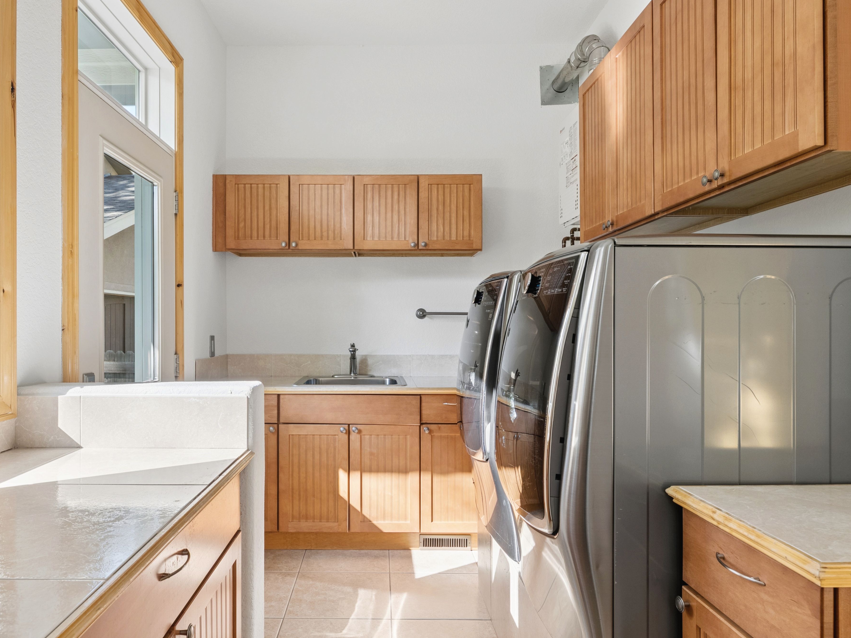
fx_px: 590
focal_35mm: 24
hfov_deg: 71.3
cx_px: 370
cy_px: 325
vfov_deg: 56.8
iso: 500
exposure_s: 1/60
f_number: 9
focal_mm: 21
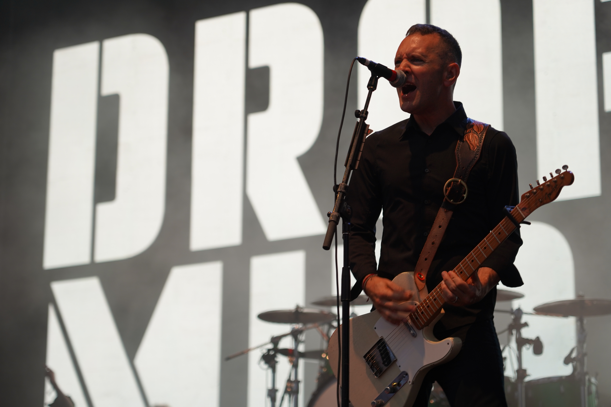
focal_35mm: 105
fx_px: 1782
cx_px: 306
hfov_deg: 19.5
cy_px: 204
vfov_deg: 13.0
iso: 320
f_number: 4
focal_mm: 105
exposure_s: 1/160
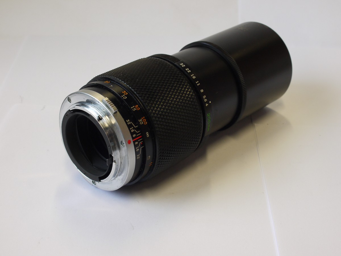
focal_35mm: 60
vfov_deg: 24.4
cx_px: 170
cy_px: 128
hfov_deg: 32.2
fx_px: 591
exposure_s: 1/25
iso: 400
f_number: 10
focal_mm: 30
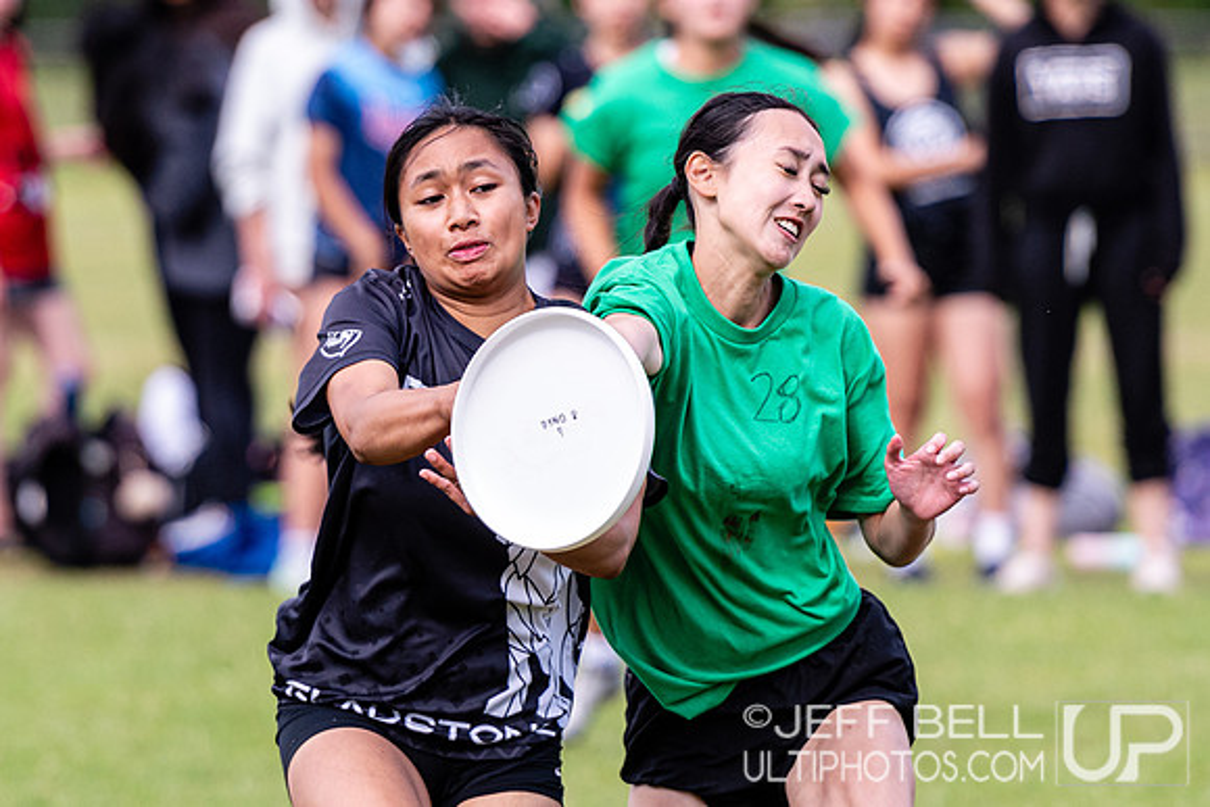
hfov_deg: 4.4
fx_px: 15908
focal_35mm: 473
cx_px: 607
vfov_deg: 2.9
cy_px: 370
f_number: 3.2
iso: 400
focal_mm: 200
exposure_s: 1/2000
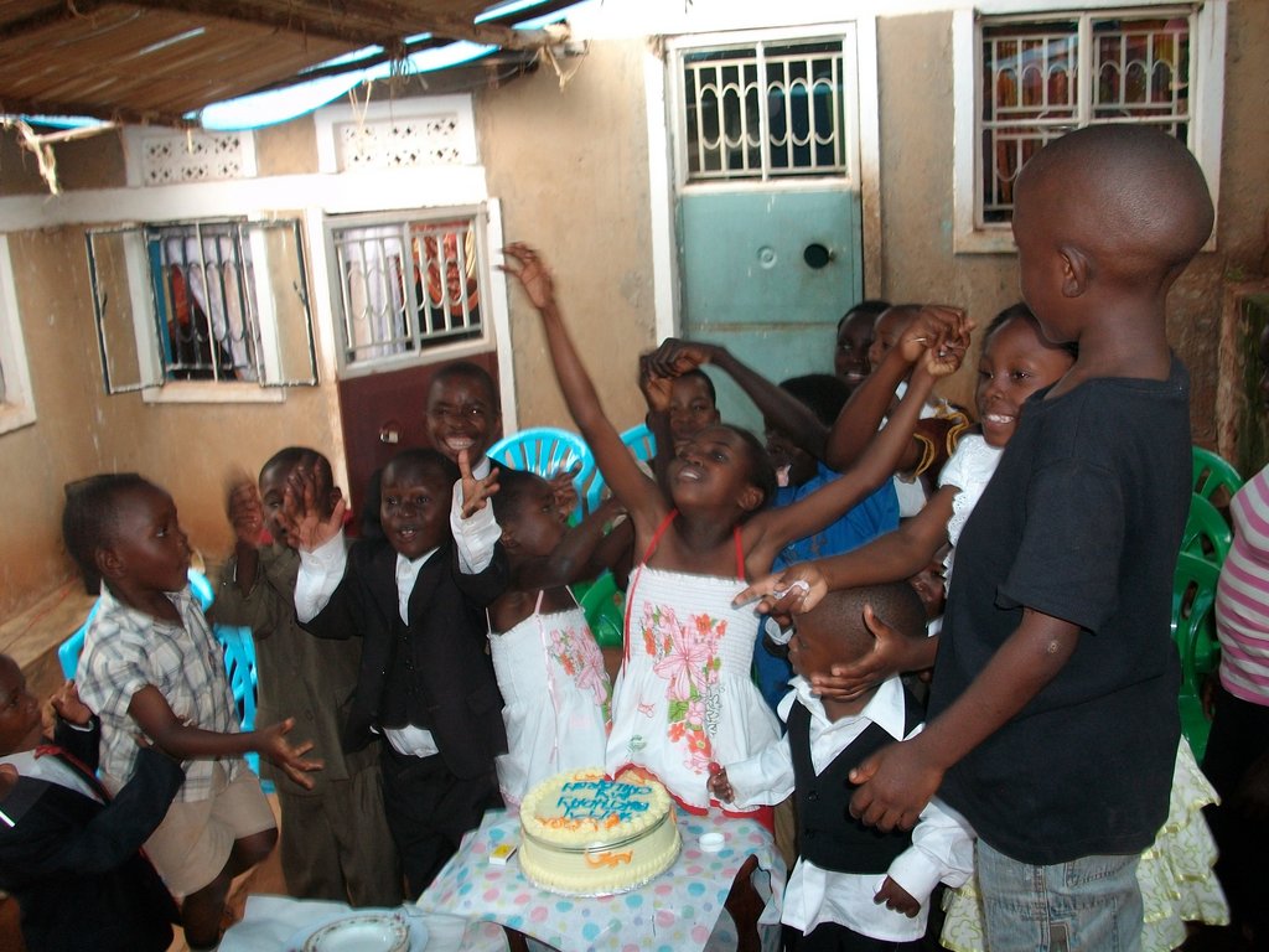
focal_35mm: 32
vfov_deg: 44.2
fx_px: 1173
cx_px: 634
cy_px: 476
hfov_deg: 56.8
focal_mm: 5.7
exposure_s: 1/40
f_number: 2.9
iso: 125
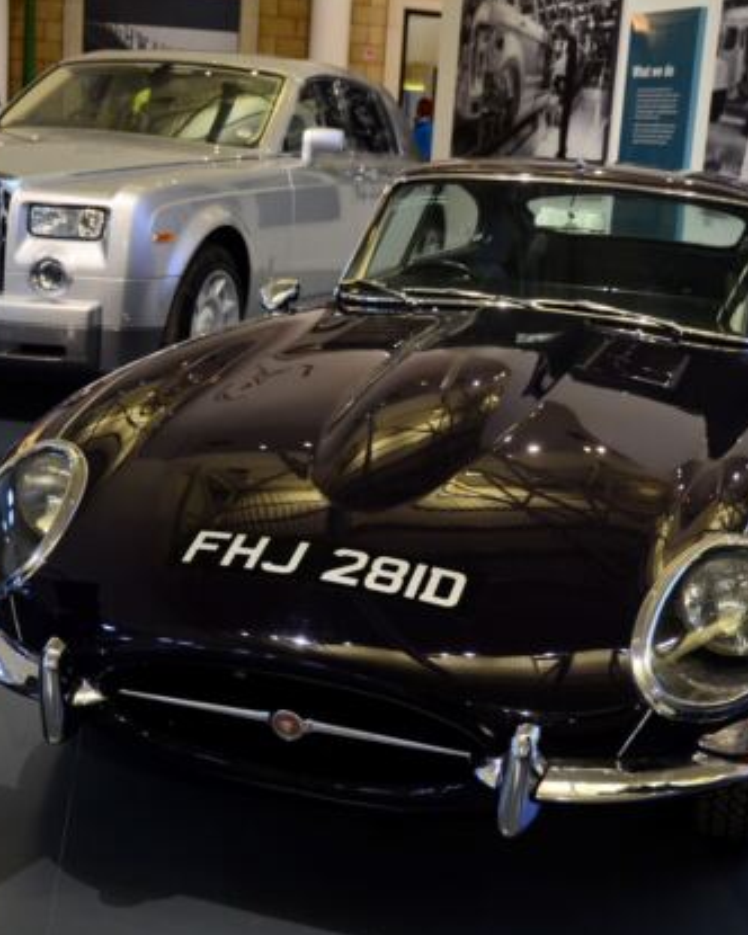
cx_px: 331
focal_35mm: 52
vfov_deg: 36.0
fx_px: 1439
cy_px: 465
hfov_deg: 29.1
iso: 400
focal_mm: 24
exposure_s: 1/40
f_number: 3.8
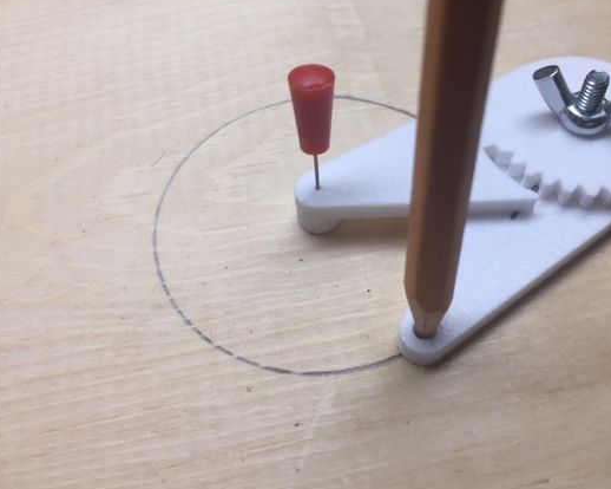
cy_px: 233
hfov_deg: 51.4
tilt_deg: -56.9
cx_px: 350
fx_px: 633
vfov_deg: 42.2
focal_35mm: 35
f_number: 2.2
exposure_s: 1/120
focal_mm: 4.15
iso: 32
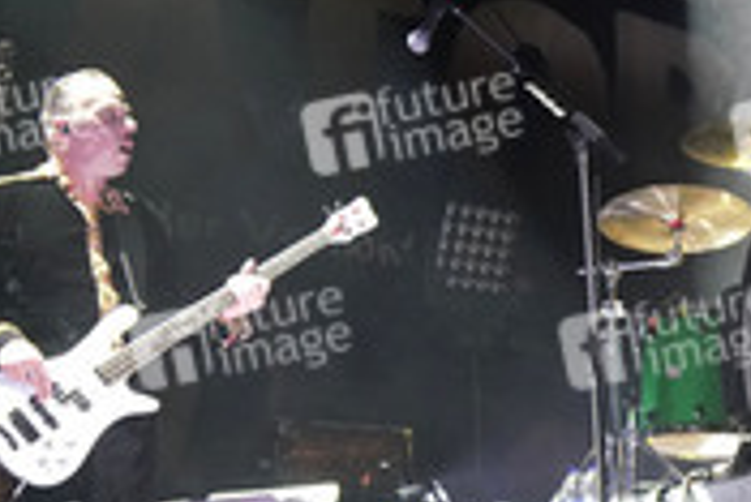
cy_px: 446
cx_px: 727
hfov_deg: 26.7
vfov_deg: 18.7
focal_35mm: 72
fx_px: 1503
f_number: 2.8
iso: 2500
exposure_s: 1/400
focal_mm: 28
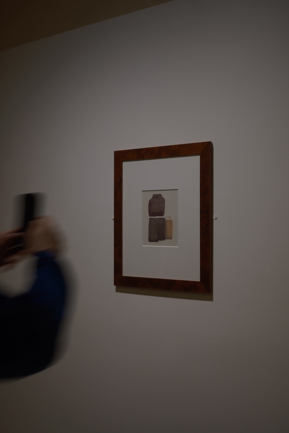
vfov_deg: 54.4
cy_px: 216
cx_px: 144
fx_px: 421
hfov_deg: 37.9
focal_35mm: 35
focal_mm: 23
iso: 100
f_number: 2.8
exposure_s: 1/14
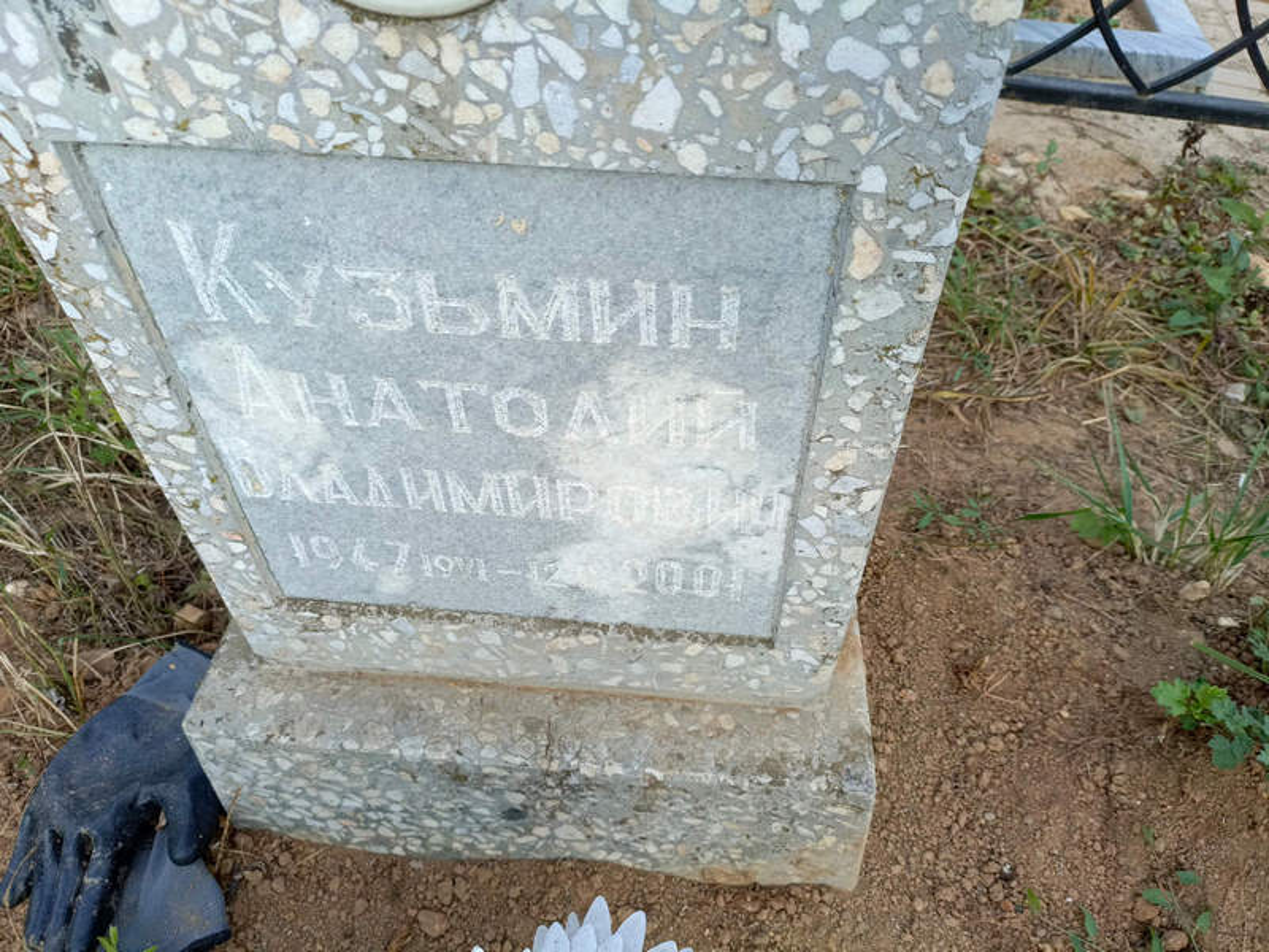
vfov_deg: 54.9
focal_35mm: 25
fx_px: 916
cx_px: 634
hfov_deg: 69.4
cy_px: 476
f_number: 1.69
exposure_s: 1/173
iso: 111
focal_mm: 4.76
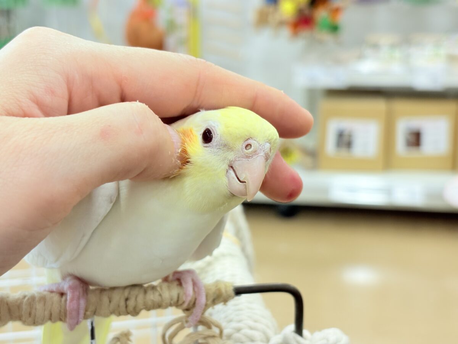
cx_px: 229
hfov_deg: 36.8
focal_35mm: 52
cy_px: 172
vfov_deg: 28.0
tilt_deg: -14.8
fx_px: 688
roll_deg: +1.7
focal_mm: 5.96
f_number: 1.6
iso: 125
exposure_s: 1/100
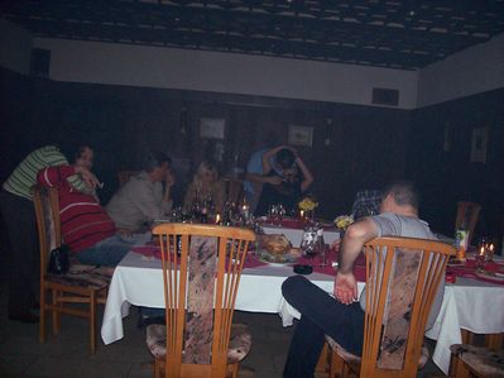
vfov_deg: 39.6
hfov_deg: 51.4
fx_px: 524
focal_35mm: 36
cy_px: 189
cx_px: 252
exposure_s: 1/64
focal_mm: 6
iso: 140
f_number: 2.7
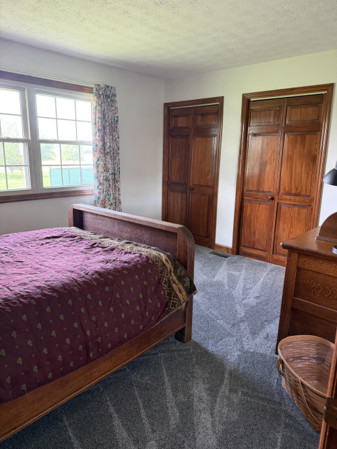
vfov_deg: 71.6
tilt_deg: -12.2
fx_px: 312
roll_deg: -1.0
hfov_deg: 56.8
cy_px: 224
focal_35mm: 24
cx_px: 168
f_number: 1.78
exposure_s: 1/60
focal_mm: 6.76
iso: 320
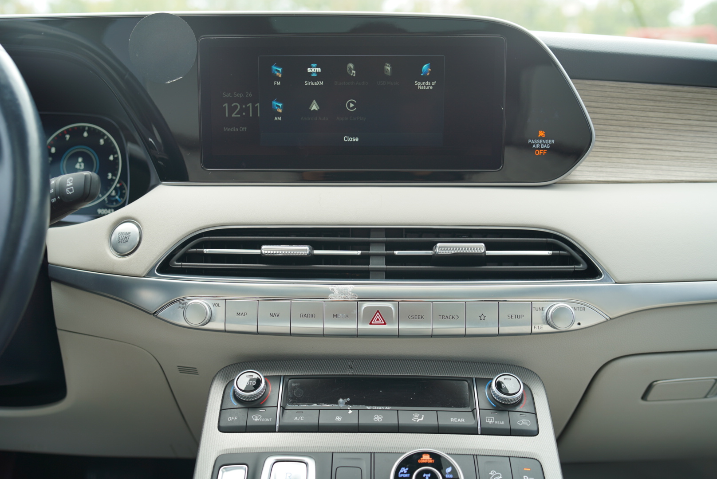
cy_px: 240
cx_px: 358
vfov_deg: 37.9
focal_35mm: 35
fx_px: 698
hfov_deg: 54.4
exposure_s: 1/60
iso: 100
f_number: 4
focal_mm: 35
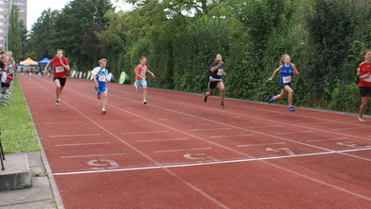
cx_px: 234
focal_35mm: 43
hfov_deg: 46.9
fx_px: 423
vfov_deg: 27.3
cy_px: 51
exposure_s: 1/160
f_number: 4.5
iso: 100
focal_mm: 20
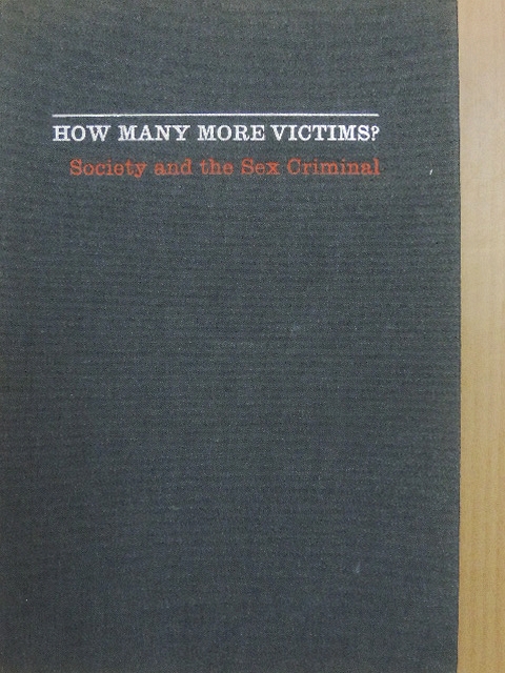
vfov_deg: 38.2
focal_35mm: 50
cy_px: 336
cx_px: 252
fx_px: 973
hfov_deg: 29.1
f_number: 3.6
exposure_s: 1/100
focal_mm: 8.9
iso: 1600
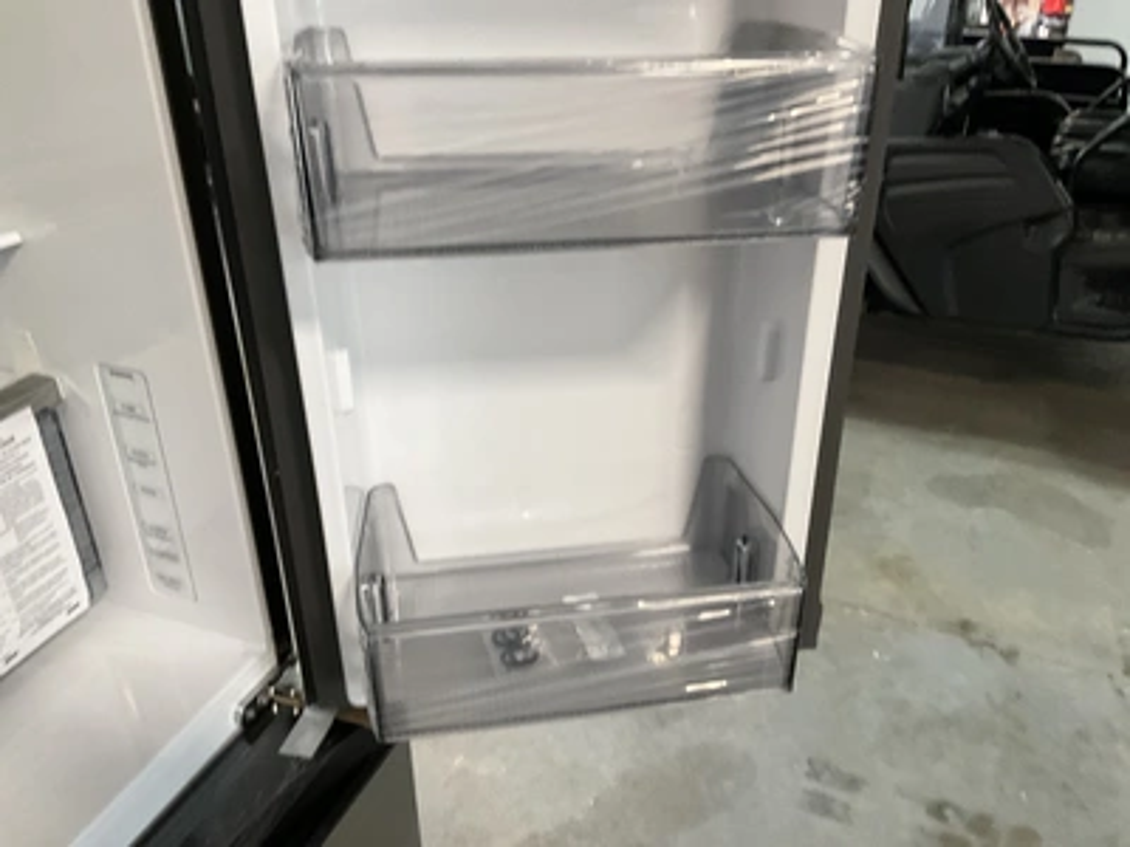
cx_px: 565
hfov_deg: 61.7
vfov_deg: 48.2
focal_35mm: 29
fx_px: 947
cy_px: 424
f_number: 1.8
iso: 250
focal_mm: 3
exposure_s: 1/60
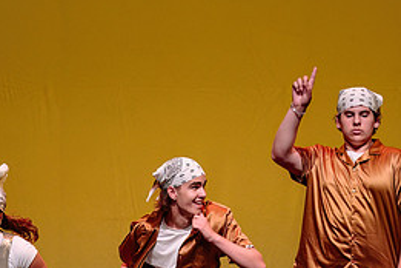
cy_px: 281
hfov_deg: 6.2
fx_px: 3709
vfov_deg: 4.1
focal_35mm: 333
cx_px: 121
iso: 1250
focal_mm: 150
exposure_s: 1/500
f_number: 3.2
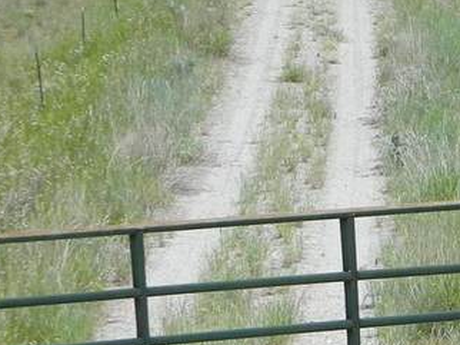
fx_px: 2164
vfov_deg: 9.1
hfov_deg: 11.3
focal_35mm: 163
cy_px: 271
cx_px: 829
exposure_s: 1/800
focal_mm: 7.3
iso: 80
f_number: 3.5
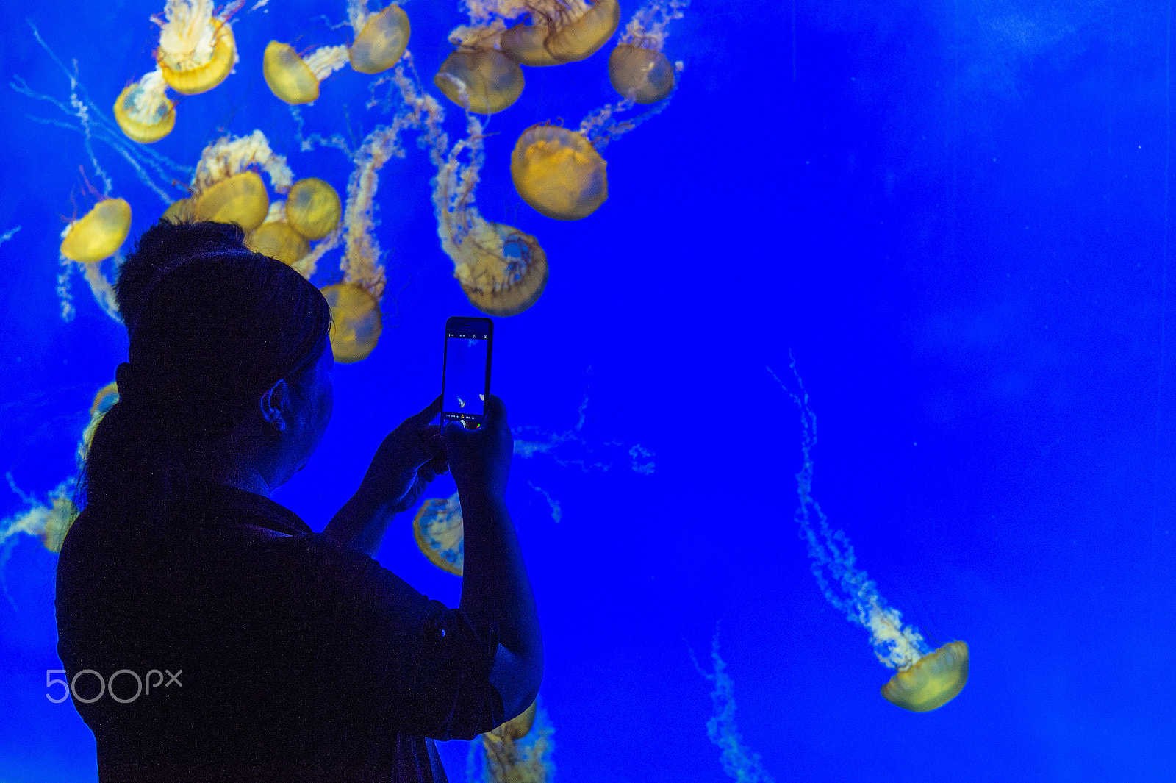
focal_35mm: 50
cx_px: 588
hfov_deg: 39.6
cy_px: 392
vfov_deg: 27.0
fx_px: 1632
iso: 1600
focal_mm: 50
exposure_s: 1/200
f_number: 4.5
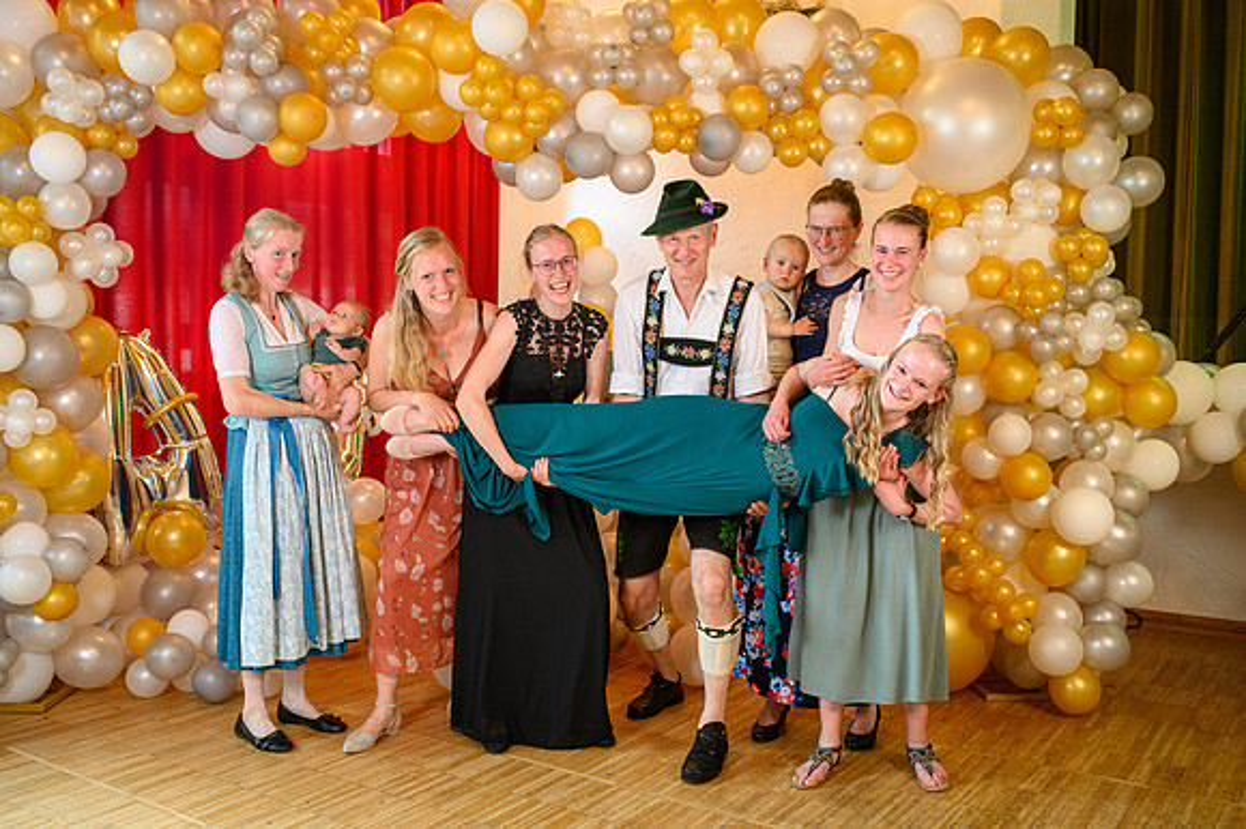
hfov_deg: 54.5
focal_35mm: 35
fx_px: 1211
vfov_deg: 37.8
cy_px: 414
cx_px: 623
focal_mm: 35
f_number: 3.5
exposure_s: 1/100
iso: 1250
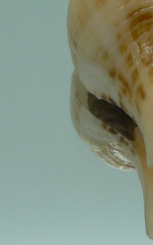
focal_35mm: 104
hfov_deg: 12.4
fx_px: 694
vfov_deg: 19.6
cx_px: 148
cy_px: 25
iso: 80
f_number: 2.8
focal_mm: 4.6
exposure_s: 1/60
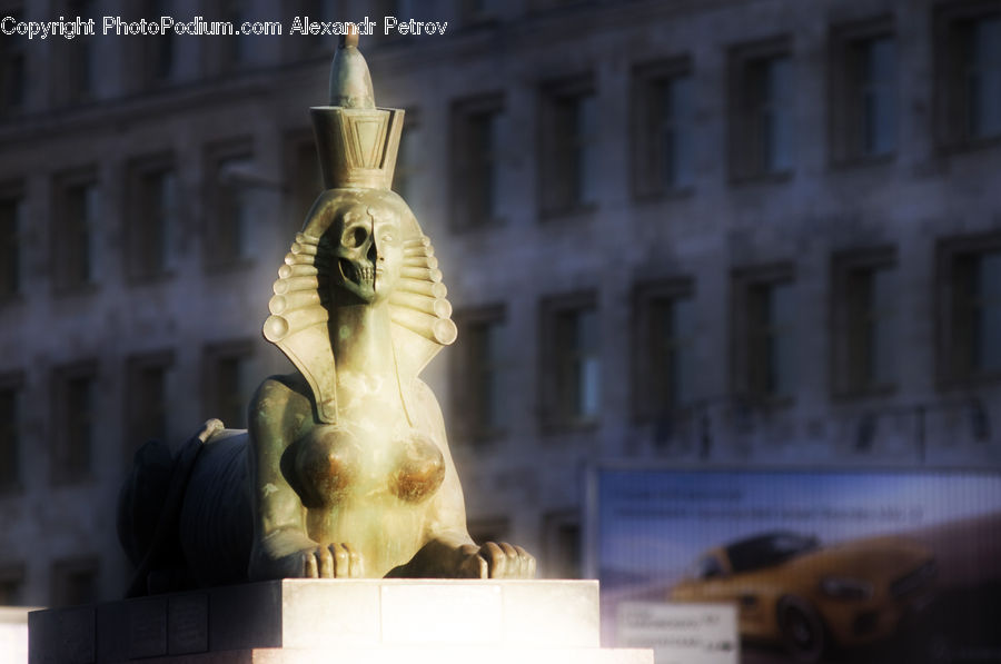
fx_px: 7704
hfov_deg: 7.4
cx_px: 500
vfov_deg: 4.9
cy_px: 332
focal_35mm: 278
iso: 200
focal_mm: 185
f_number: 4
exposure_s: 1/640
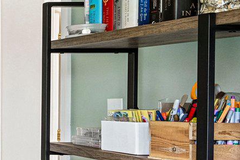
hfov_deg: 16.8
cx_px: -283
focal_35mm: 75
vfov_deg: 18.1
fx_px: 500
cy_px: 103
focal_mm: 16
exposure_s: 1/15
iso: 800
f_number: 8
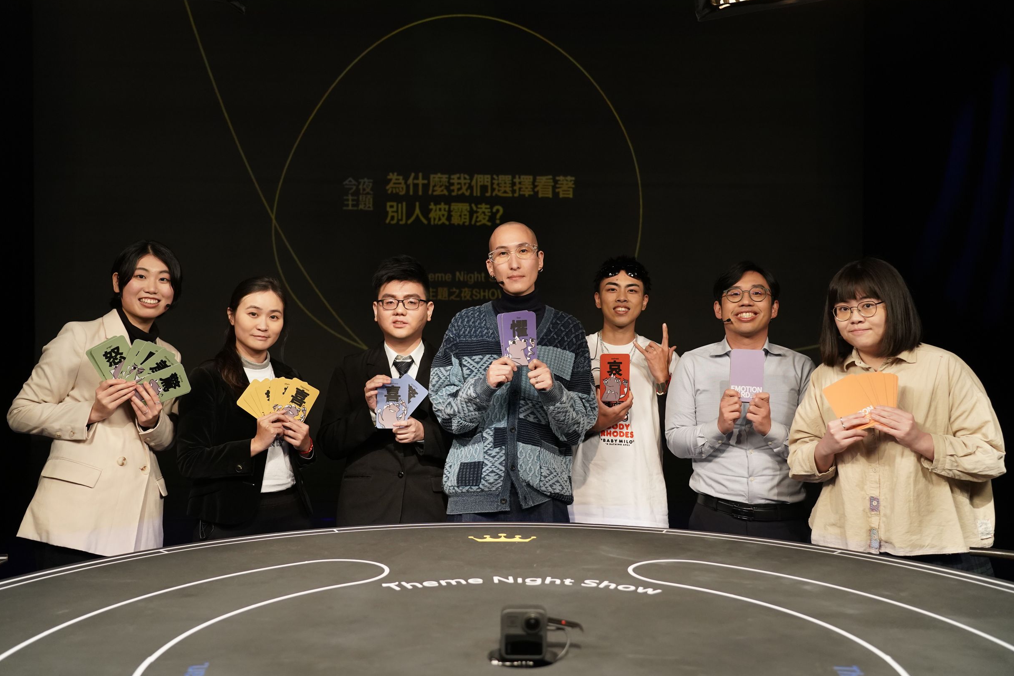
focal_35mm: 32
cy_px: 330
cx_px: 495
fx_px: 901
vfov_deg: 41.1
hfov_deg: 58.7
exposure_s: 1/160
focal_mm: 31
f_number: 4
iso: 2500
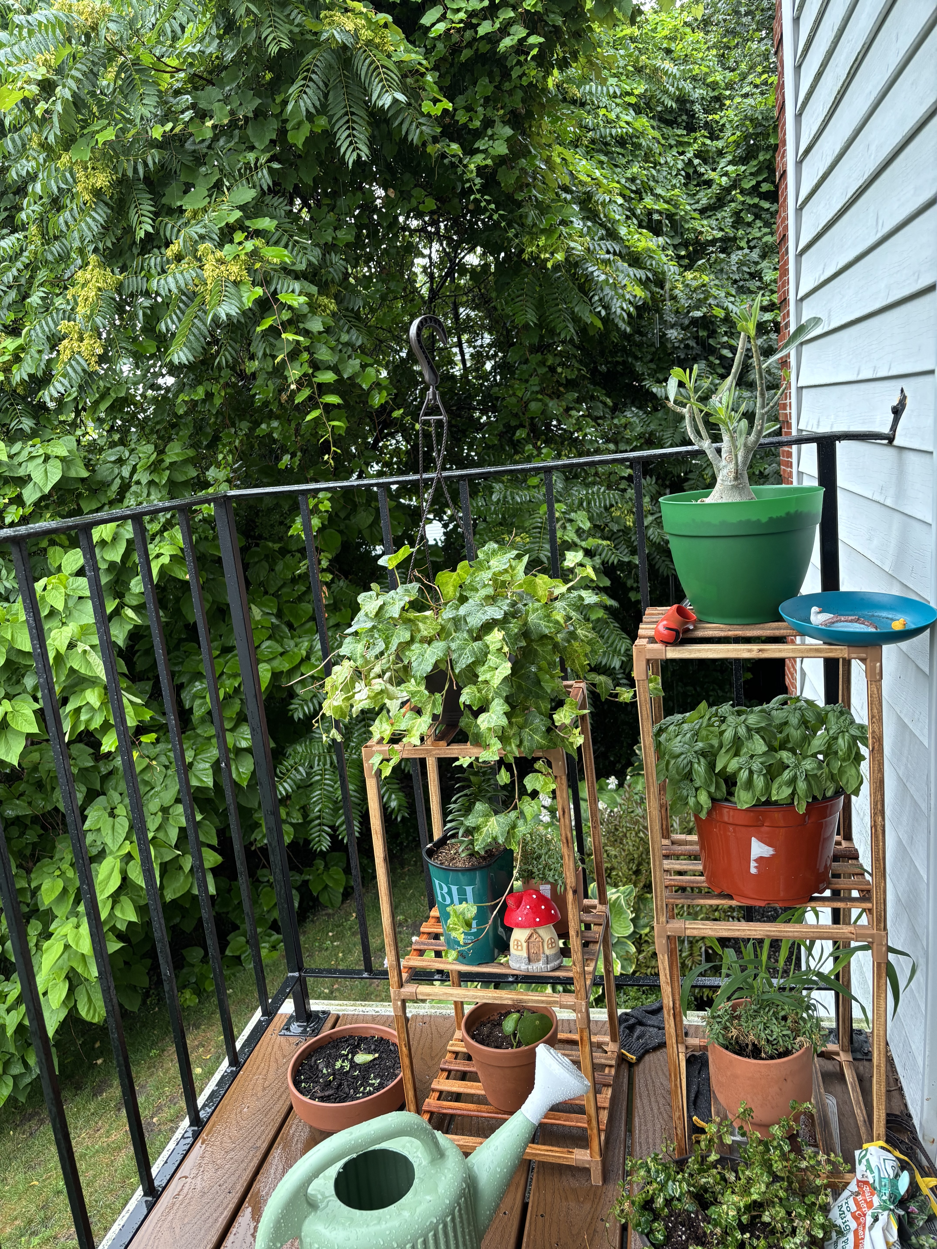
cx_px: 468
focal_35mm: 26
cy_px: 624
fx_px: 938
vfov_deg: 67.3
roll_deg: +3.9
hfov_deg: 53.1
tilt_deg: -12.6
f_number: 1.6
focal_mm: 5.96
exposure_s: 1/78
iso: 125
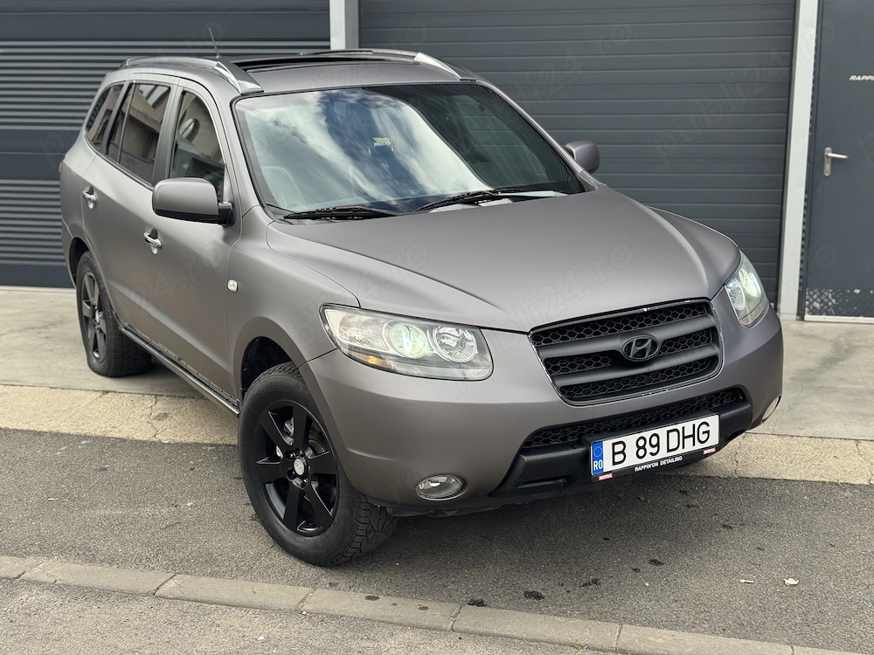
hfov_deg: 39.7
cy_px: 328
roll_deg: -0.6
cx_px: 437
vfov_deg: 30.3
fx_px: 1212
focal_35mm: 48
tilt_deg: -9.4
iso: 64
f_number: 1.78
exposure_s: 1/952
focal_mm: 6.76
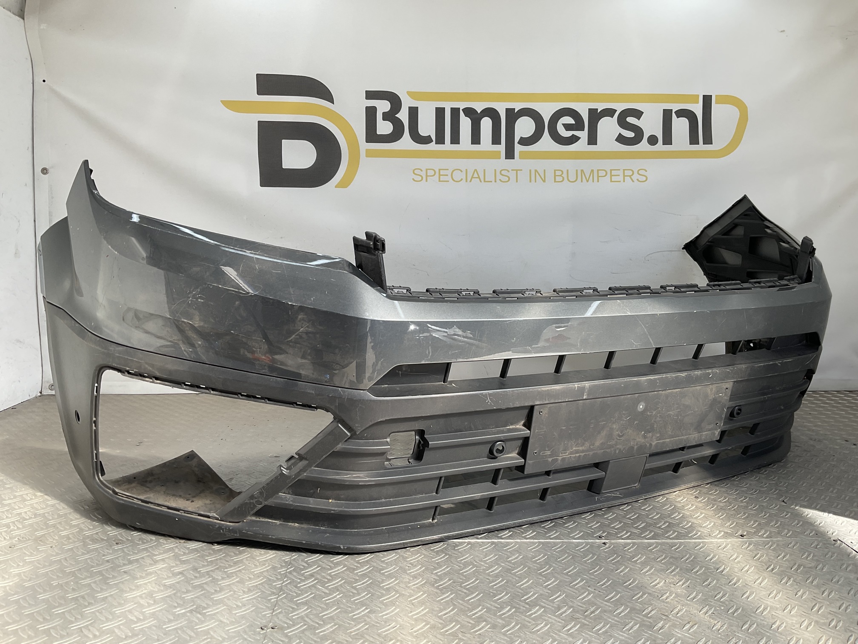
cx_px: 429
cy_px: 322
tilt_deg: -6.3
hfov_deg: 61.7
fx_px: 719
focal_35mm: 29
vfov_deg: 48.2
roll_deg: -0.8
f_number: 1.8
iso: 16
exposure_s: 1/331
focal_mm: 3
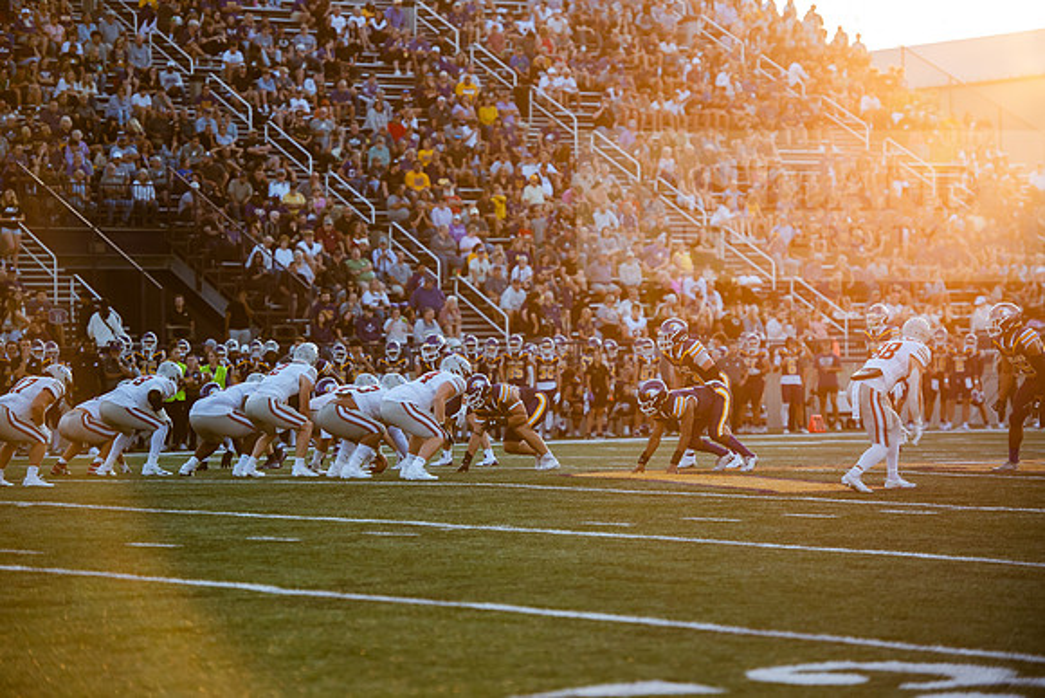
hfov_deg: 15.2
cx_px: 522
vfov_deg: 10.2
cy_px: 349
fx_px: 3919
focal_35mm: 135
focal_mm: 135
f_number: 3.2
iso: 800
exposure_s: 1/1250
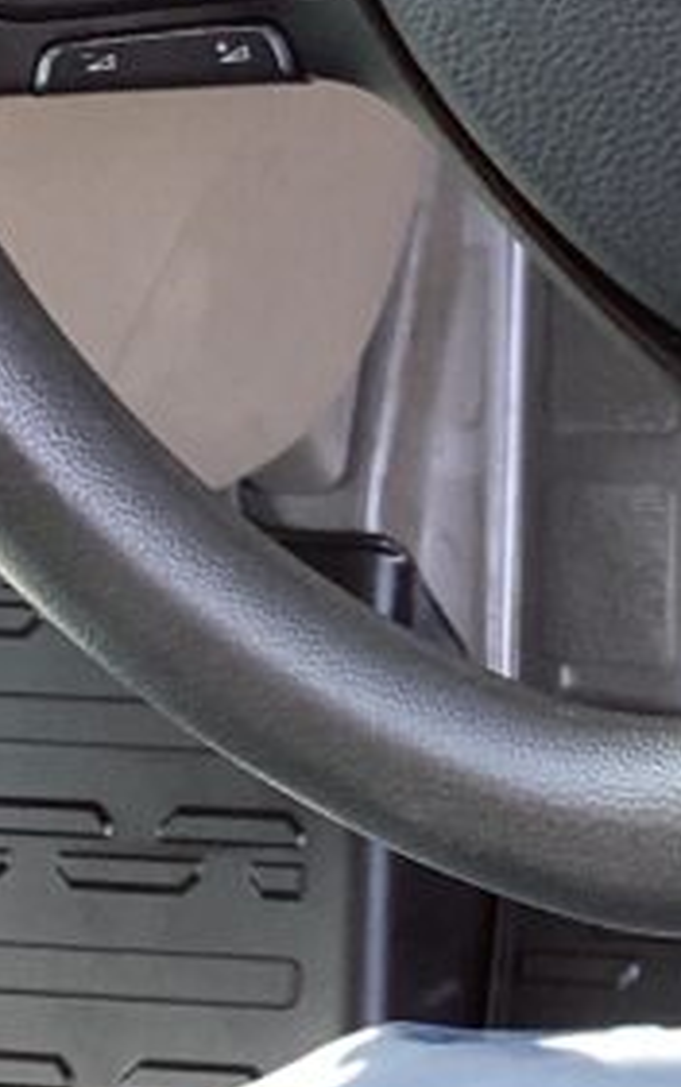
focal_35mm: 124
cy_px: -83
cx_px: 1091
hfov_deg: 10.2
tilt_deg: -50.4
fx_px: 3677
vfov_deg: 16.4
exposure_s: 1/60
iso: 50
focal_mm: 3.3
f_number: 2.4
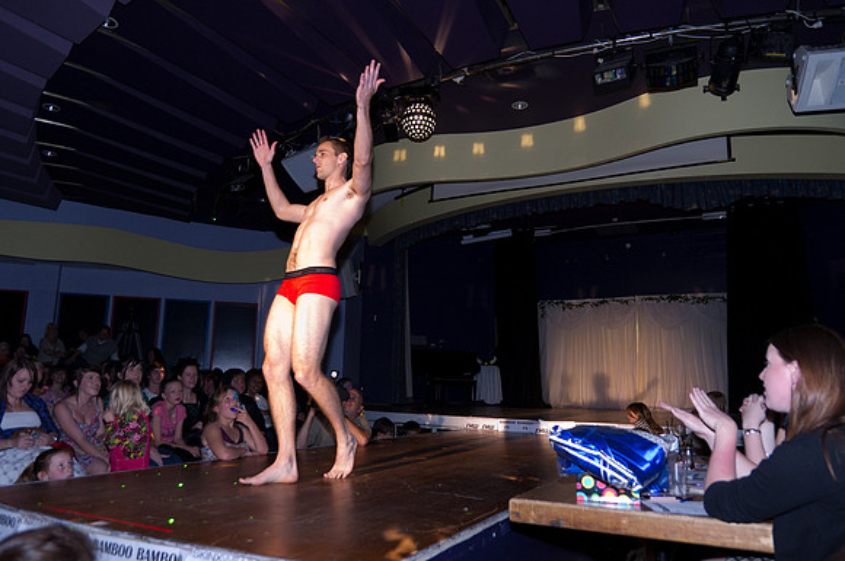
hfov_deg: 71.6
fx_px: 586
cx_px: 422
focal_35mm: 25
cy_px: 280
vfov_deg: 51.2
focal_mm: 17.01
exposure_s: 1/180
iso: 1000
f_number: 2.8
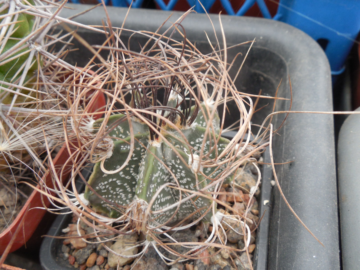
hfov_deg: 58.4
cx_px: 180
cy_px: 135
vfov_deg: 45.4
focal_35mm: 31
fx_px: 322
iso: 220
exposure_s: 1/30
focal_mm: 5.6
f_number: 3.6
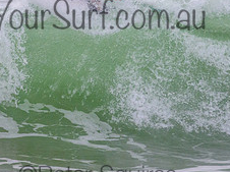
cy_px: 6
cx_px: 98
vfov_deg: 0.8
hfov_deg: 1.0
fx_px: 13122
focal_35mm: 1977
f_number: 11
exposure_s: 1/2000
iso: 2000
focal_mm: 800
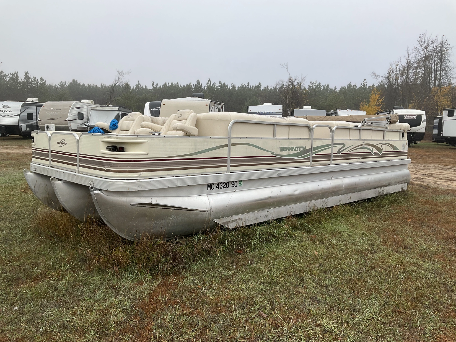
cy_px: 171
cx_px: 228
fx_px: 382
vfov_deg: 48.2
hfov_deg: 61.7
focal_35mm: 29
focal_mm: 3
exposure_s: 1/144
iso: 20
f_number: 1.8
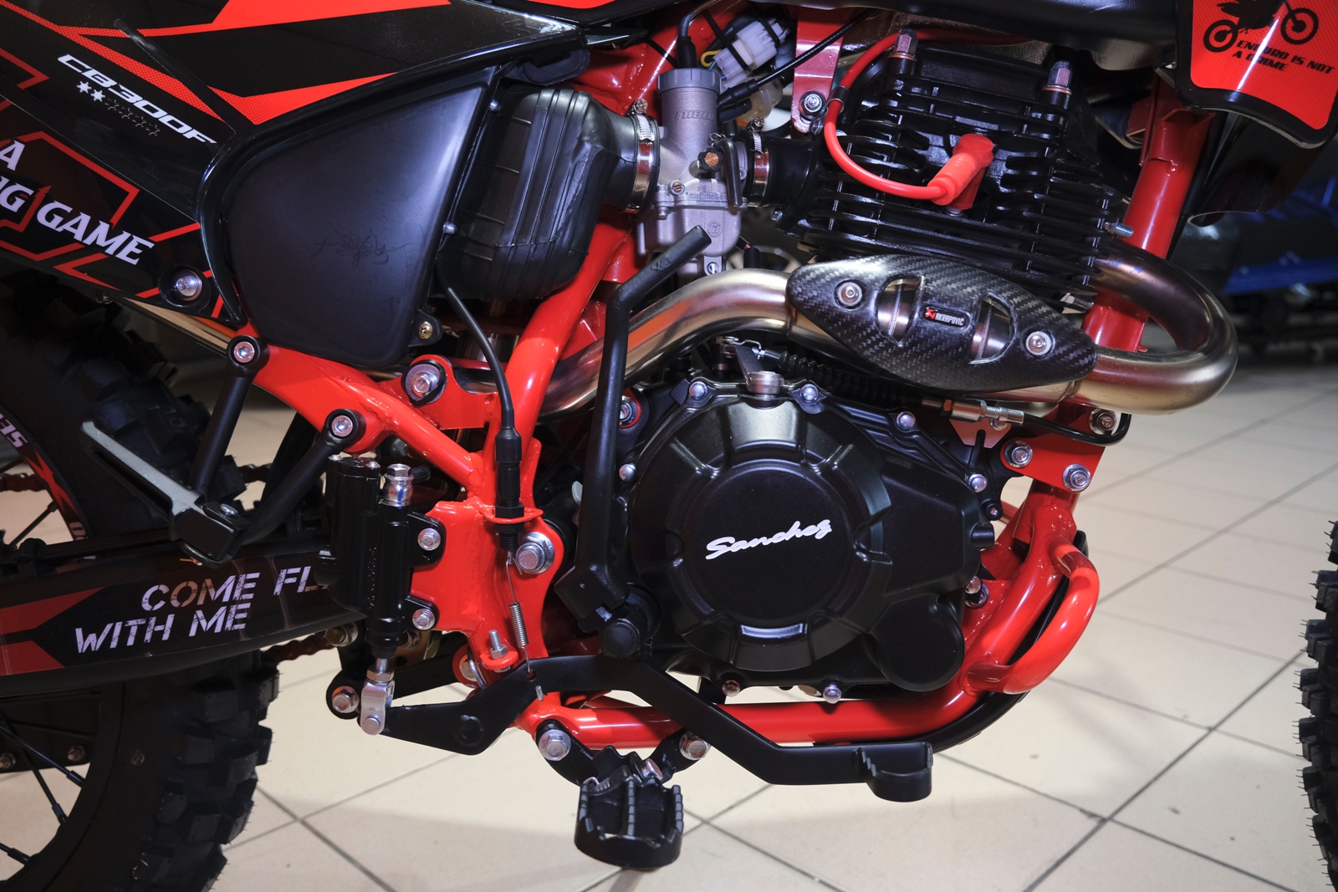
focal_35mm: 30
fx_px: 1115
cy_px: 446
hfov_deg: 61.9
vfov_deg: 43.6
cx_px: 669
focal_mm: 20.2
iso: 1600
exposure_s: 1/125
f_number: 4
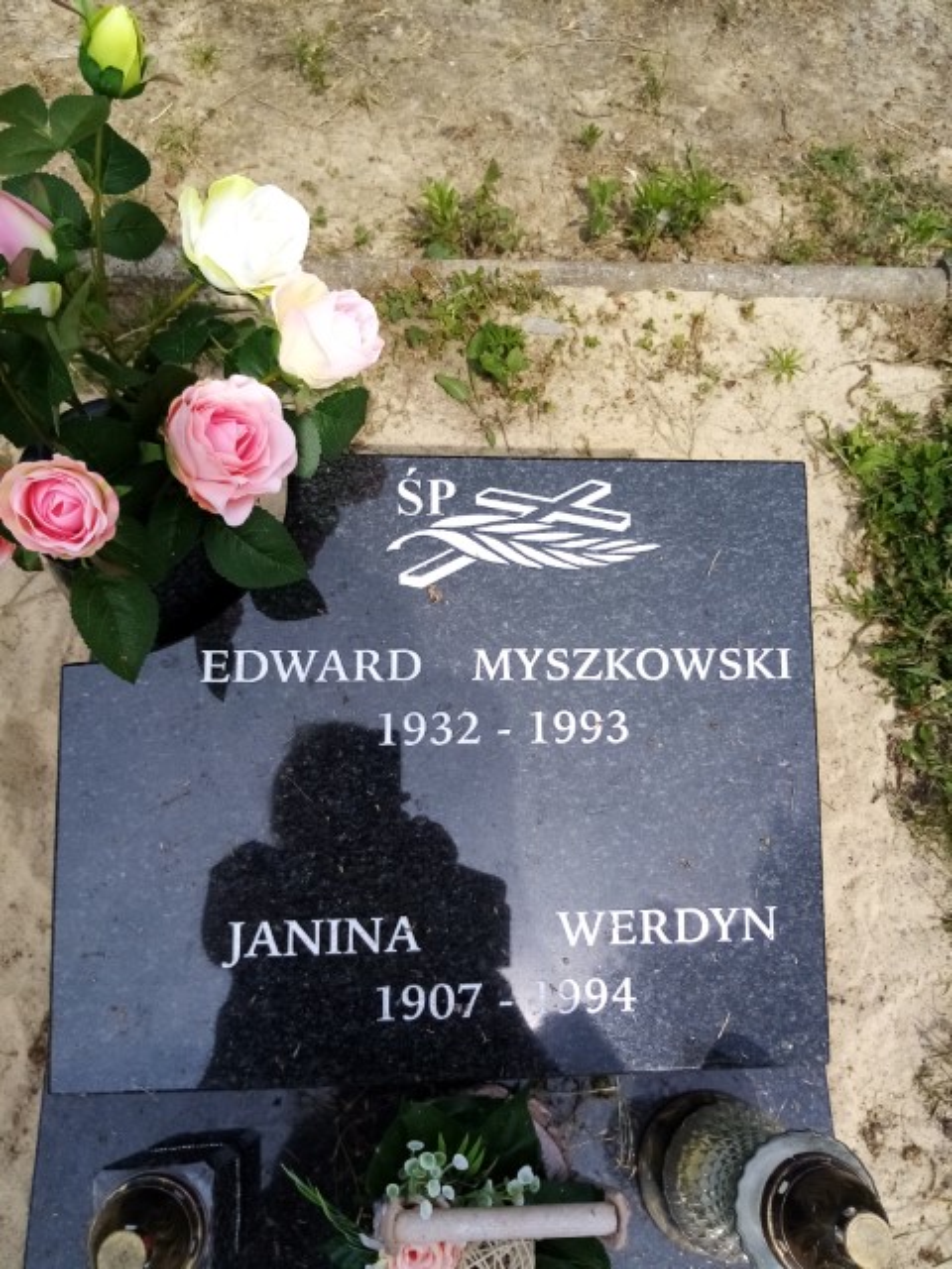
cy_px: 634
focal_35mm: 26
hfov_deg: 53.1
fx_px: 953
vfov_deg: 67.3
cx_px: 476
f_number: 1.8
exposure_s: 1/1342
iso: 104
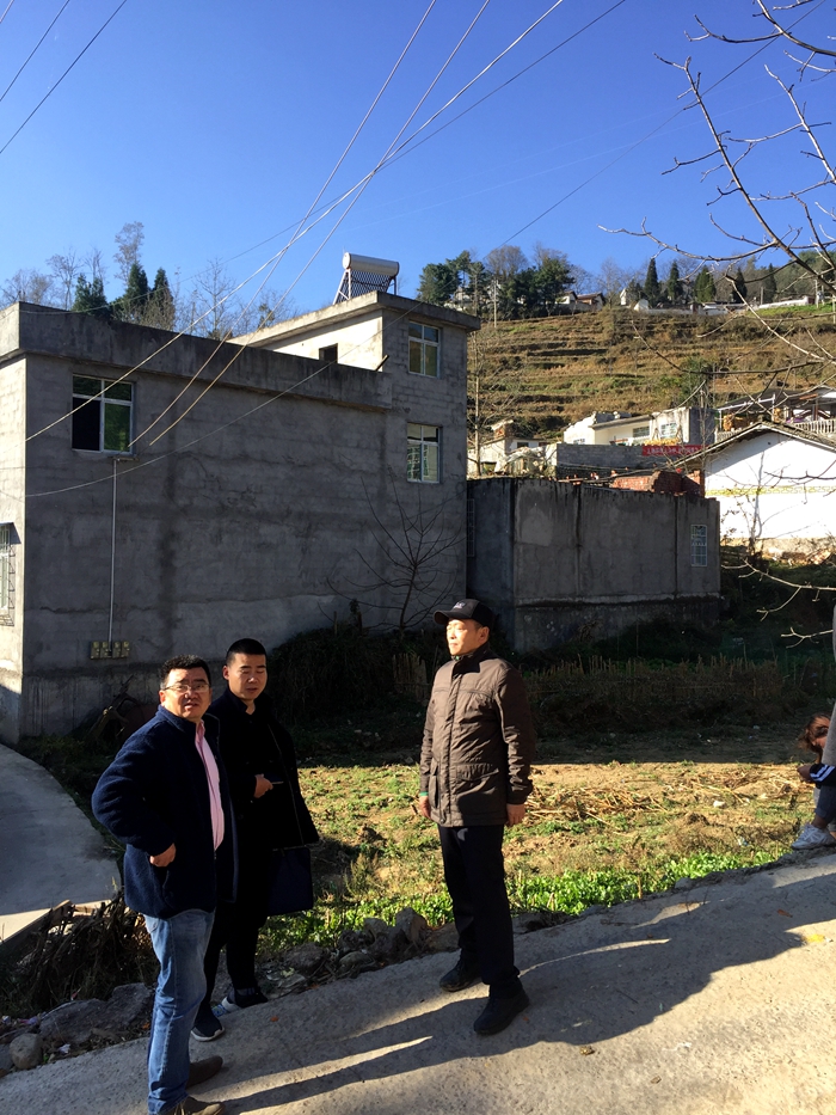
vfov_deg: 61.7
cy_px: 558
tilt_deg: +3.3
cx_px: 418
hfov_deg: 48.2
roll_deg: -0.9
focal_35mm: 29
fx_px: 934
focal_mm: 4.15
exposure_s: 1/706
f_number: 2.2
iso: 32
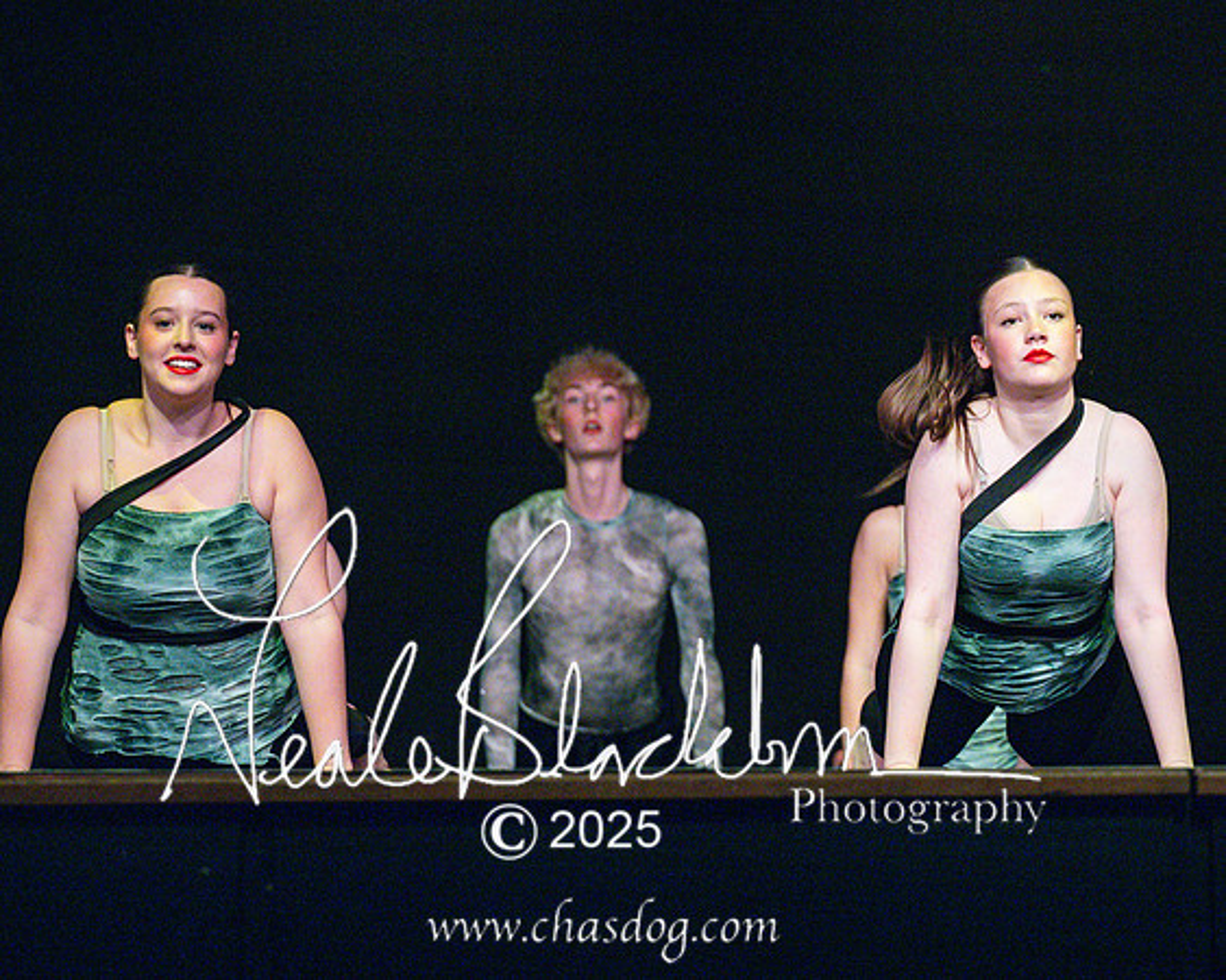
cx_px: 1002
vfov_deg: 10.4
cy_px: 399
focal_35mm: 148
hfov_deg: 12.9
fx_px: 5374
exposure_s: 1/400
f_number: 2.8
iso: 2000
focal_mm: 95
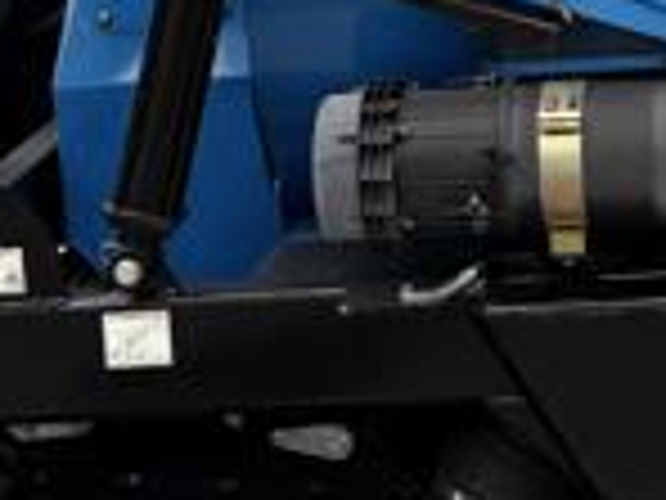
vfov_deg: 11.2
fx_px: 2501
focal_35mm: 130
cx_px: 778
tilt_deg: -9.5
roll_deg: -0.4
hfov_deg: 14.7
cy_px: -54
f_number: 1.78
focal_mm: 6.76
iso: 100
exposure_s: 1/120
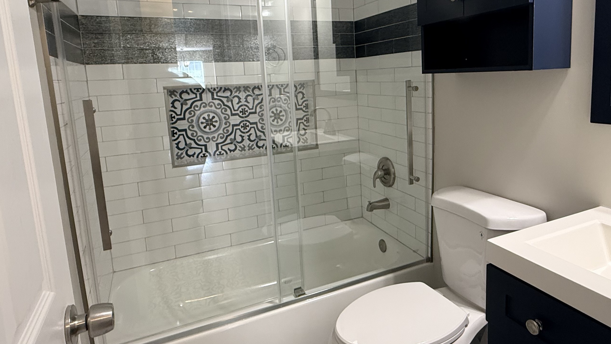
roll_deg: +2.3
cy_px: 129
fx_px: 389
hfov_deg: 76.1
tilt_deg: -7.8
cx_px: 339
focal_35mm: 24
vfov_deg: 47.3
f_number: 2.2
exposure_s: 1/60
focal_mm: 2.22
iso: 250
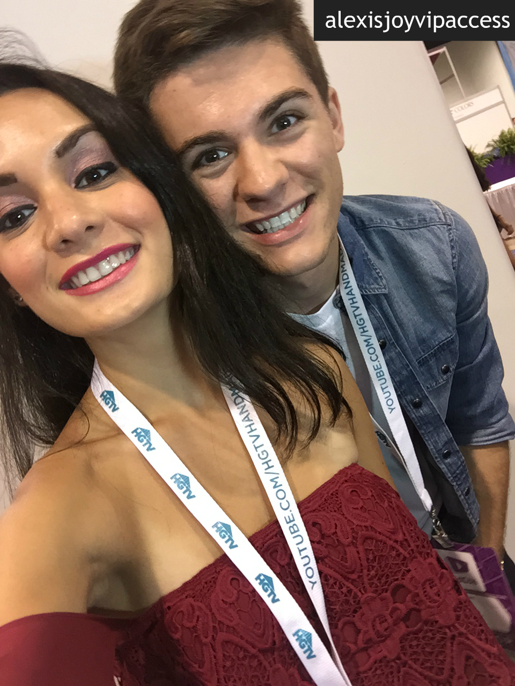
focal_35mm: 31
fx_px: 615
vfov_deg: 58.4
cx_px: 258
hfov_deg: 45.4
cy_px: 343
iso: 80
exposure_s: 1/30
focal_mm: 2.65
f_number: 2.2
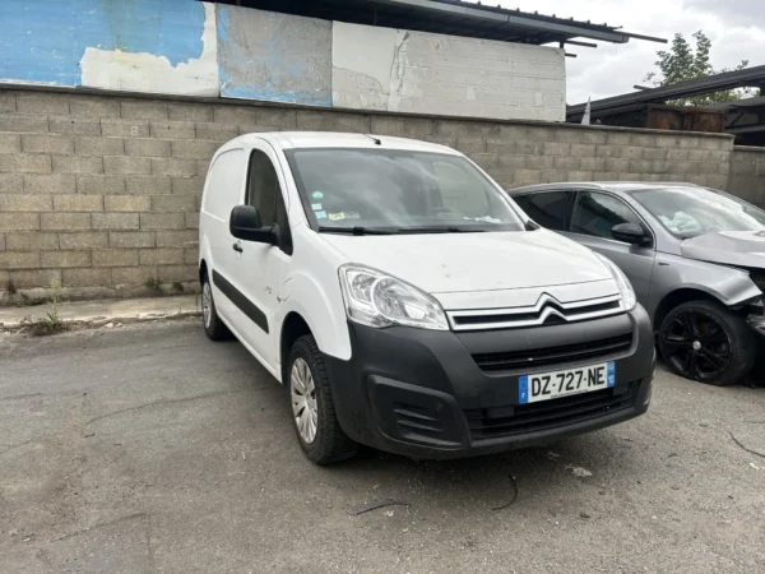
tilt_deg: -8.2
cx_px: 382
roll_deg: -1.8
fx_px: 575
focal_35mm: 26
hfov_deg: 67.3
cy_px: 287
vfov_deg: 53.1
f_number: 1.5
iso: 50
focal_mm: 5.7
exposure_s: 1/674
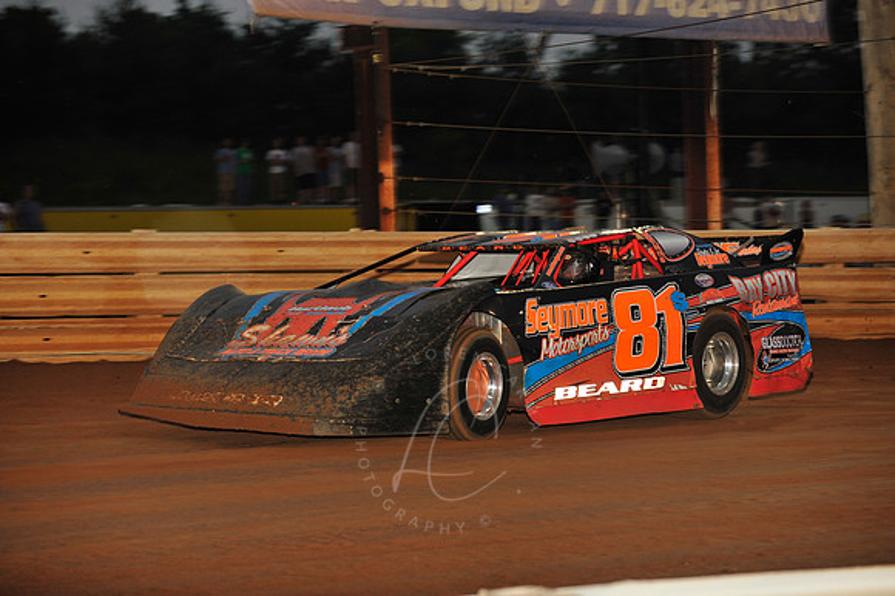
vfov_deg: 8.8
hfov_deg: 13.3
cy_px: 298
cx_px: 448
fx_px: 3851
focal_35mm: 155
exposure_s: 1/320
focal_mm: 155
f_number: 6.3
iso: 800
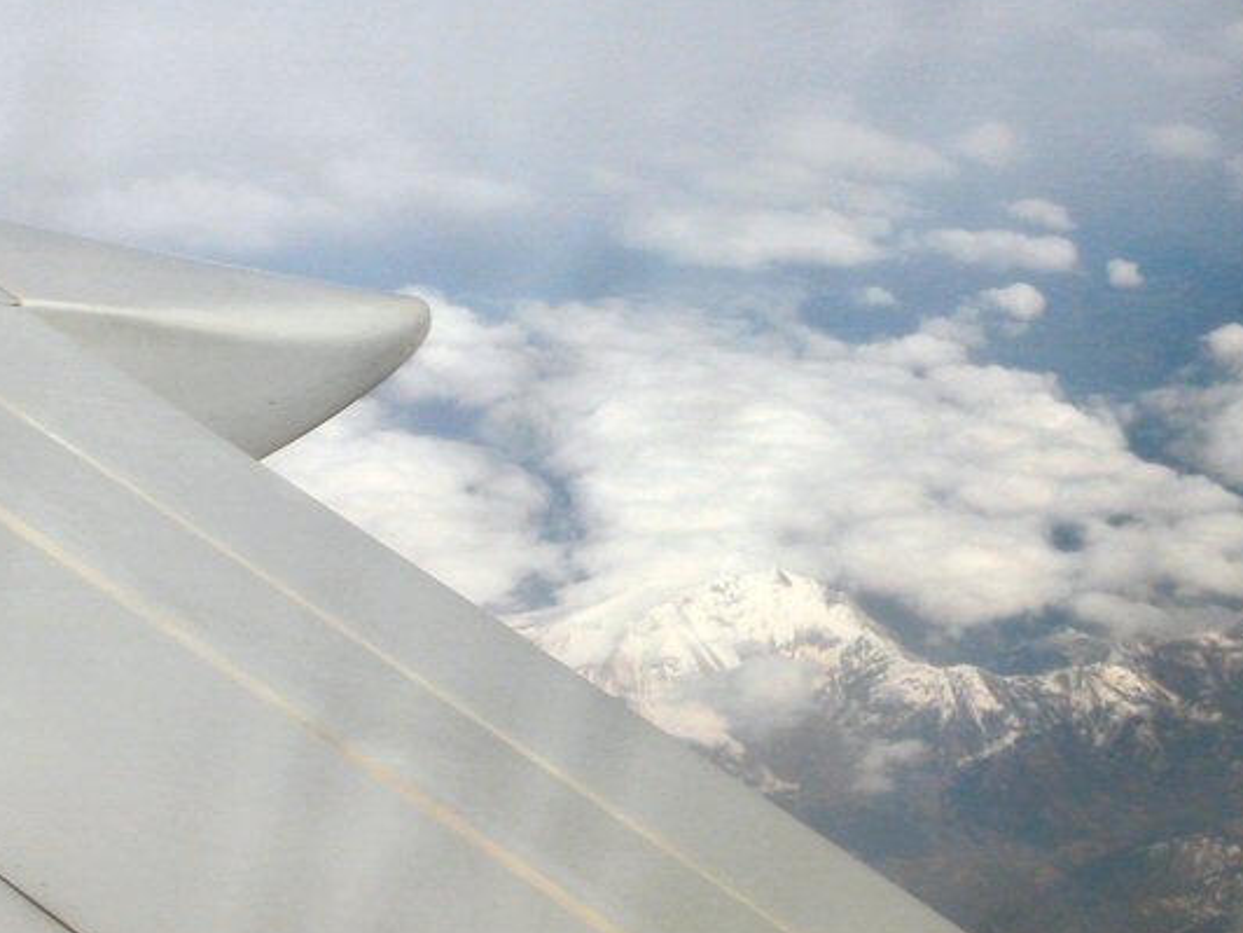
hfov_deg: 16.7
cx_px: 699
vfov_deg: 12.6
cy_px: 456
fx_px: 4237
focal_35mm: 118
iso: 100
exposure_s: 1/599
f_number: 4.6
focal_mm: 14.9
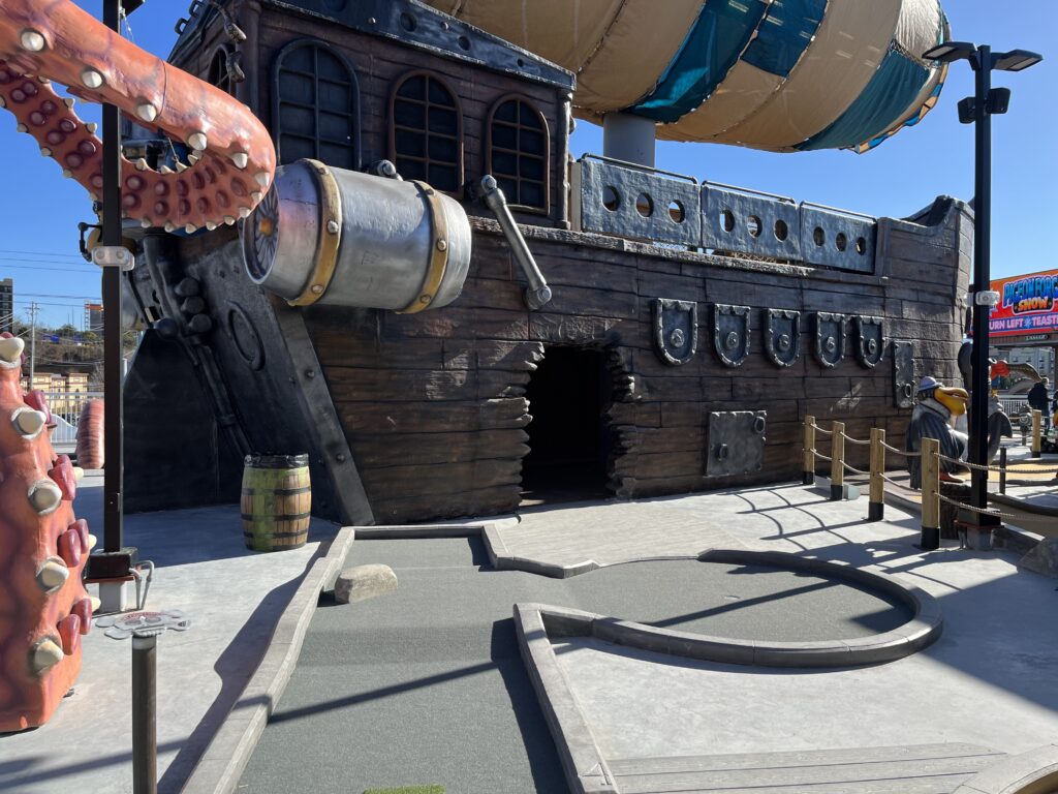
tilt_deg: -1.1
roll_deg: +0.1
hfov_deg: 67.3
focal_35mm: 26
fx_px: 795
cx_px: 529
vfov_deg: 53.1
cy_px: 397
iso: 50
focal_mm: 5.1
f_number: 1.6
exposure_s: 1/1802
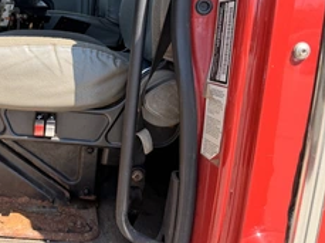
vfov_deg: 34.0
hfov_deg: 42.9
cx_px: 67
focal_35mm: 42
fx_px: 394
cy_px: 82
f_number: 1.78
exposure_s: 1/967
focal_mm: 6.76
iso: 80
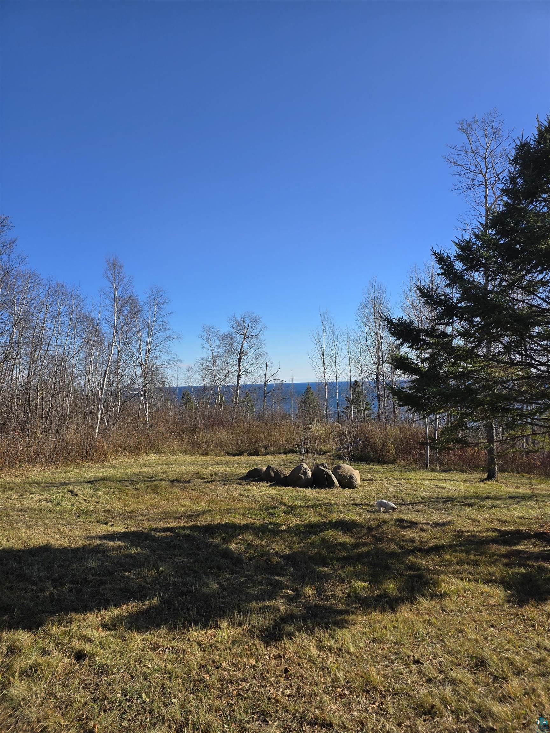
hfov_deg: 58.9
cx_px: 275
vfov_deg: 73.9
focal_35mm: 23
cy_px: 366
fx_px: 487
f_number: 1.7
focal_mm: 6.3
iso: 12
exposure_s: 1/692
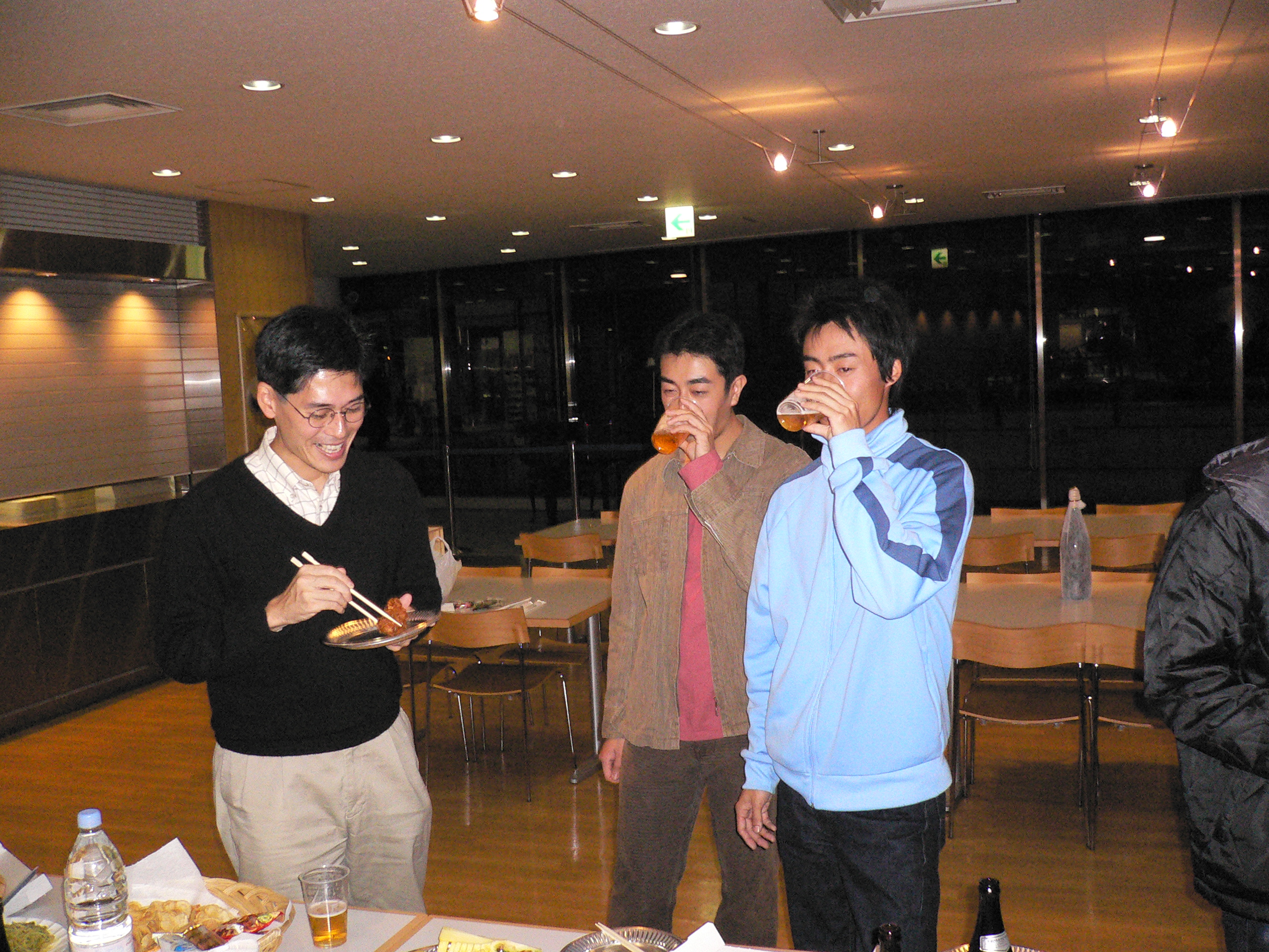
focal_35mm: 35
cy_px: 476
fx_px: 1283
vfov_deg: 40.7
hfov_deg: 52.6
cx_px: 634
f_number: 2.8
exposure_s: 1/60
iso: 400
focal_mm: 5.8
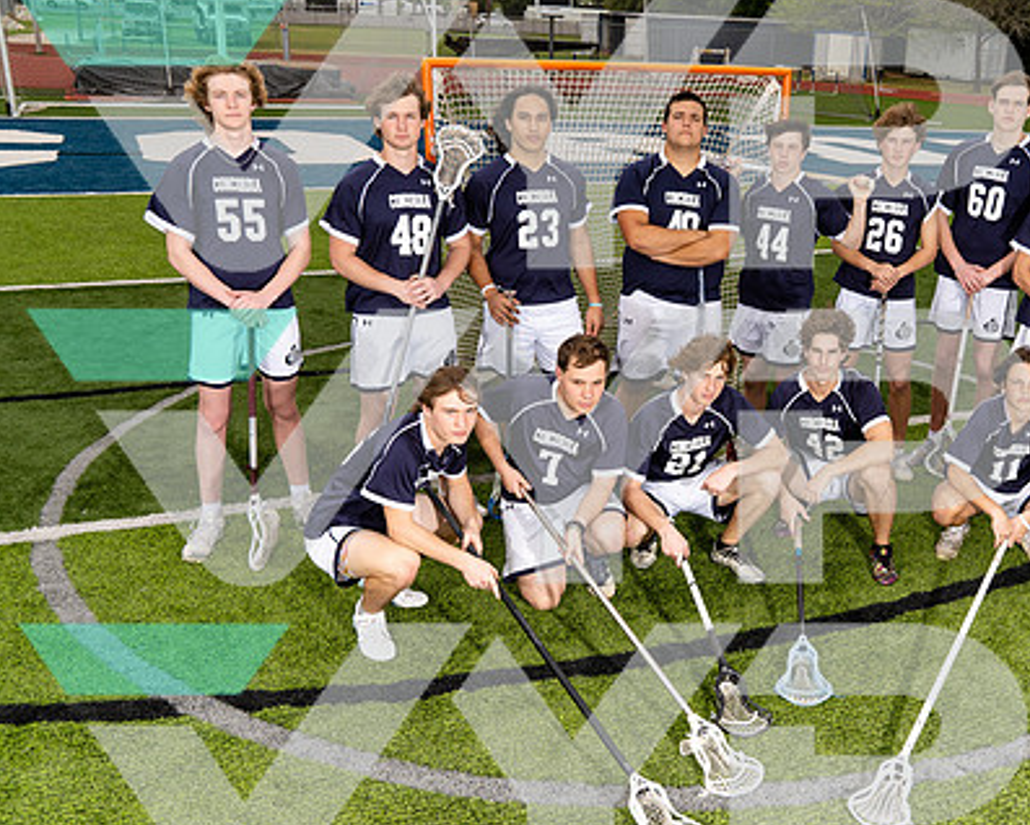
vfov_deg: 40.1
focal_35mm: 37
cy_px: 448
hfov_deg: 48.2
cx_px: 688
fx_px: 1128
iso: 250
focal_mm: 27
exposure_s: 1/250
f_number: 9
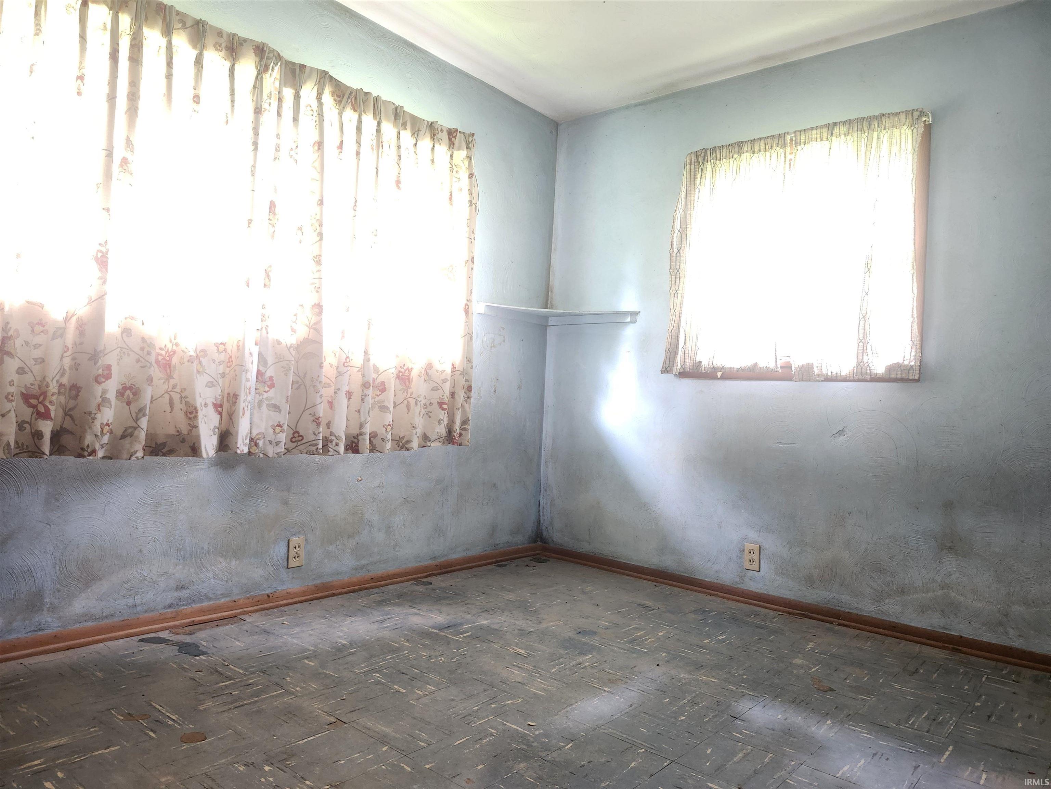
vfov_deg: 58.9
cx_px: 526
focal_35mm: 23
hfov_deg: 73.9
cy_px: 394
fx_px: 698
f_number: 1.8
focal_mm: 5.54
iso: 640
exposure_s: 1/24
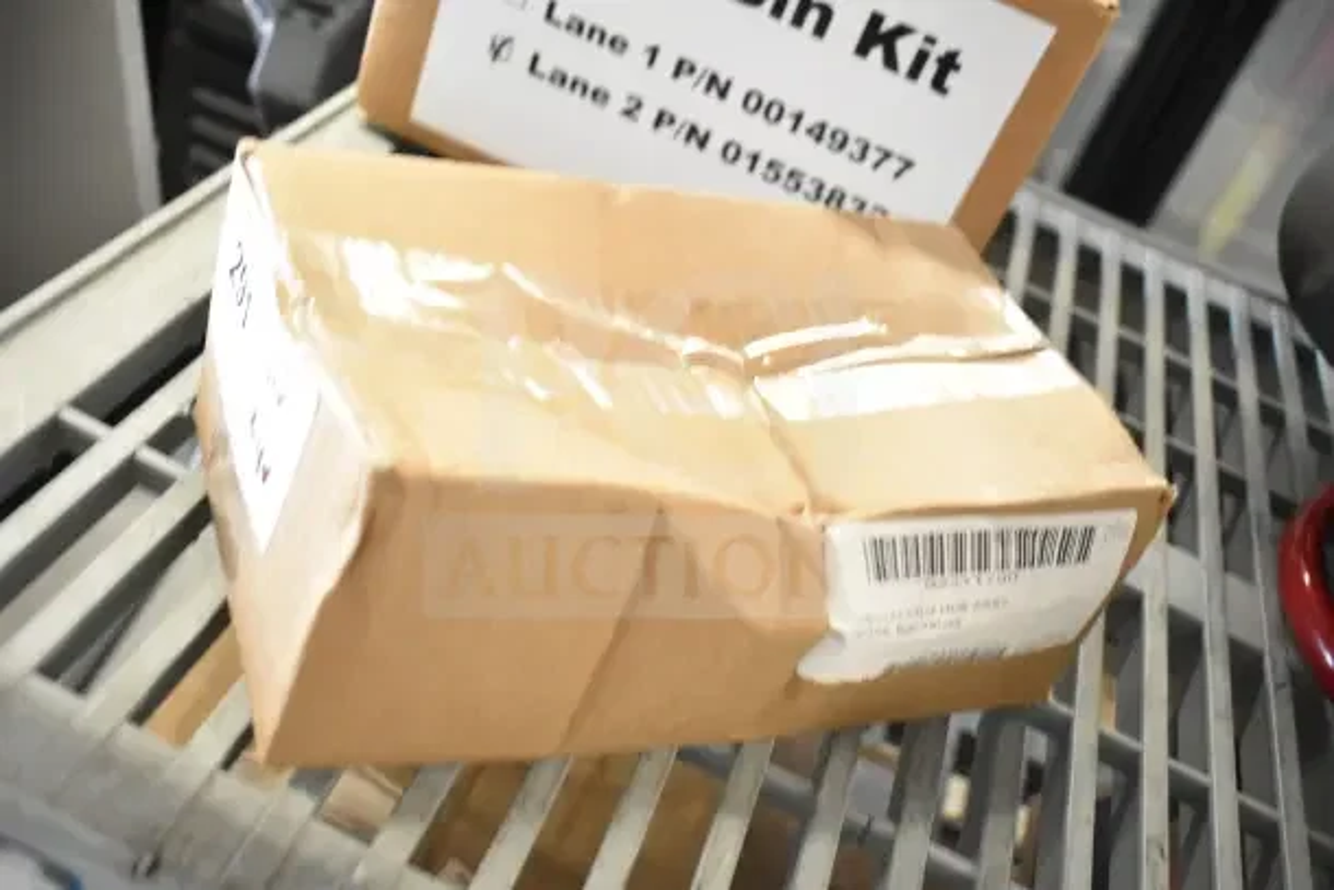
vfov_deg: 36.9
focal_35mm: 36
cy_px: 445
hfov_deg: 53.1
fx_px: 1334
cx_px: 667
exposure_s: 1/40
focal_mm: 24
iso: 2200
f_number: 4
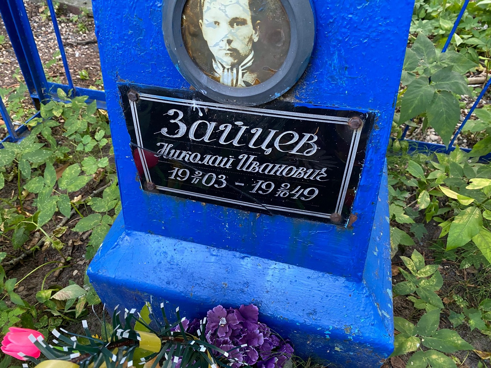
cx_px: 246
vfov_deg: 53.1
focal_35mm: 26
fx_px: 369
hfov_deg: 67.3
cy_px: 184
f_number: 1.8
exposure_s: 1/60
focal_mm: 4.25
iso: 160
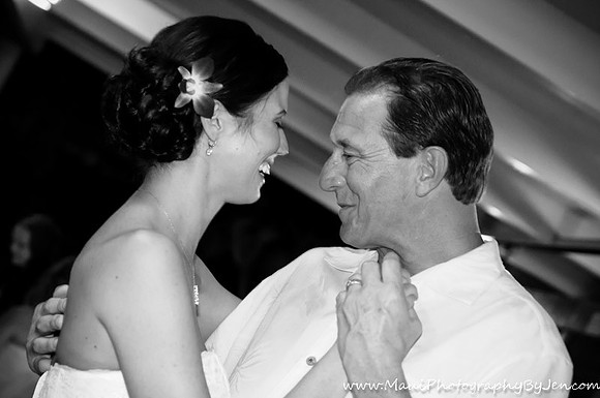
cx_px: 300
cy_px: 199
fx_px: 1298
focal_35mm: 78
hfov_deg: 26.0
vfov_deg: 17.4
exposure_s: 1/50
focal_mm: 52
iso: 3200
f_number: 2.8
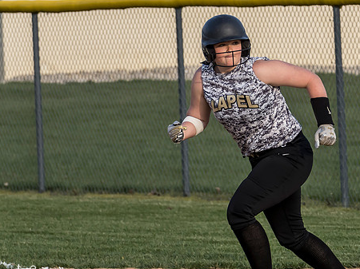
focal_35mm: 580
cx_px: 213
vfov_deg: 2.6
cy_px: 75
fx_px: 6029
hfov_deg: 3.4
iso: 400
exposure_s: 1/1000
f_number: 5.6
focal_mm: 156
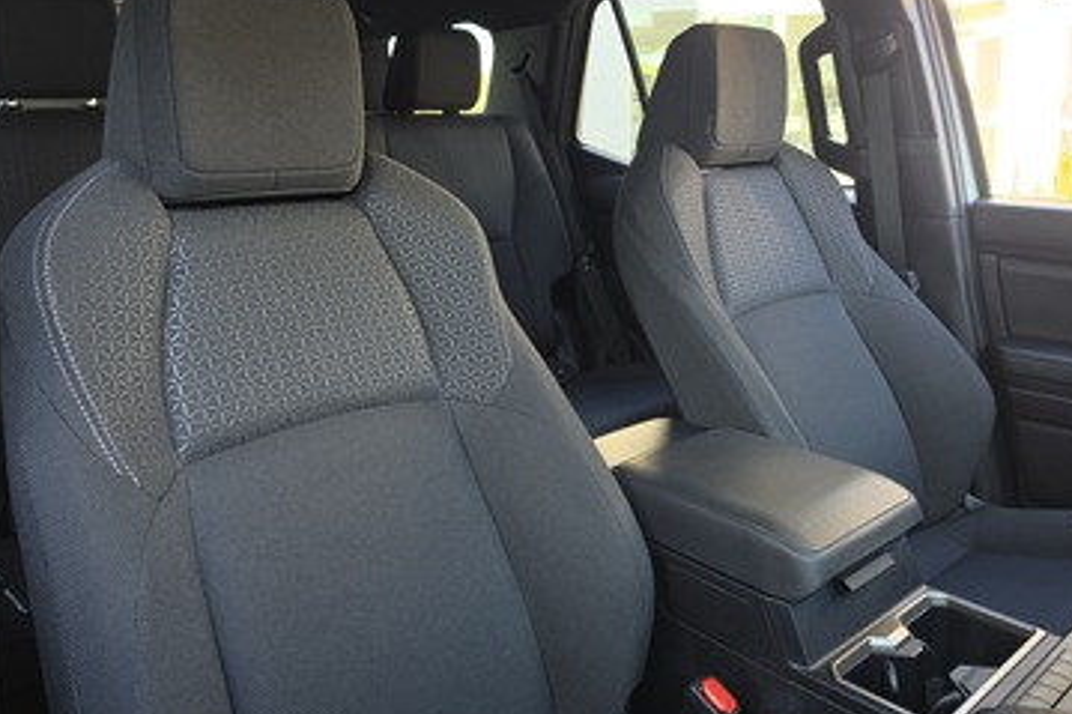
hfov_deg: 65.5
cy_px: 312
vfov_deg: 46.3
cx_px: 543
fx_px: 833
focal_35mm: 28
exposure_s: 1/180
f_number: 1.4
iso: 50
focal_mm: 6.5
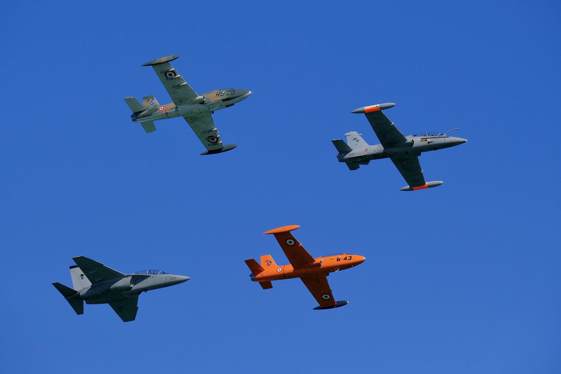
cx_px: 280
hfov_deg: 9.2
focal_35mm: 223
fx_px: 3475
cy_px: 187
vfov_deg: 6.2
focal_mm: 148.5
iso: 400
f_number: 7.1
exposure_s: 1/2000
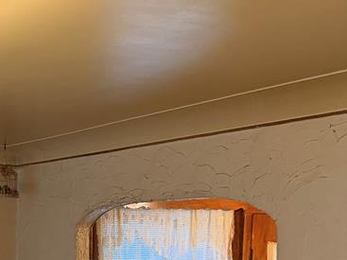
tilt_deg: -4.7
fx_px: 671
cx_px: 8
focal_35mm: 67
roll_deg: -0.3
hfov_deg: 27.5
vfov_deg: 20.8
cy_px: 286
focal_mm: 6.76
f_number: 1.78
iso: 800
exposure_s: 1/40
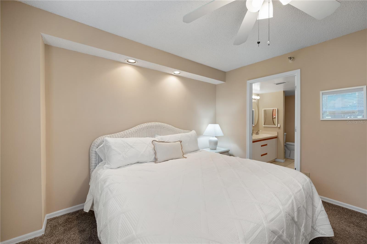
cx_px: 184
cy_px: 122
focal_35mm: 14
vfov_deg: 81.1
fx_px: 143
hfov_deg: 104.3
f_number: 7.1
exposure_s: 1/15
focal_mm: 14
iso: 400
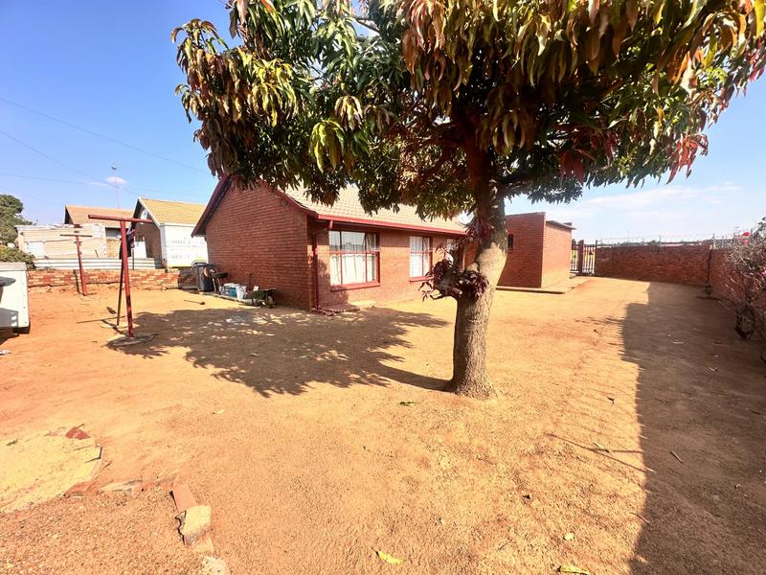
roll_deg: +0.0
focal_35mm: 14
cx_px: 383
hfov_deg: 102.1
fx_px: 310
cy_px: 288
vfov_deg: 85.7
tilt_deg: -5.8
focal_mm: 2.22
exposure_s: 1/955
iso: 50
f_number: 2.2
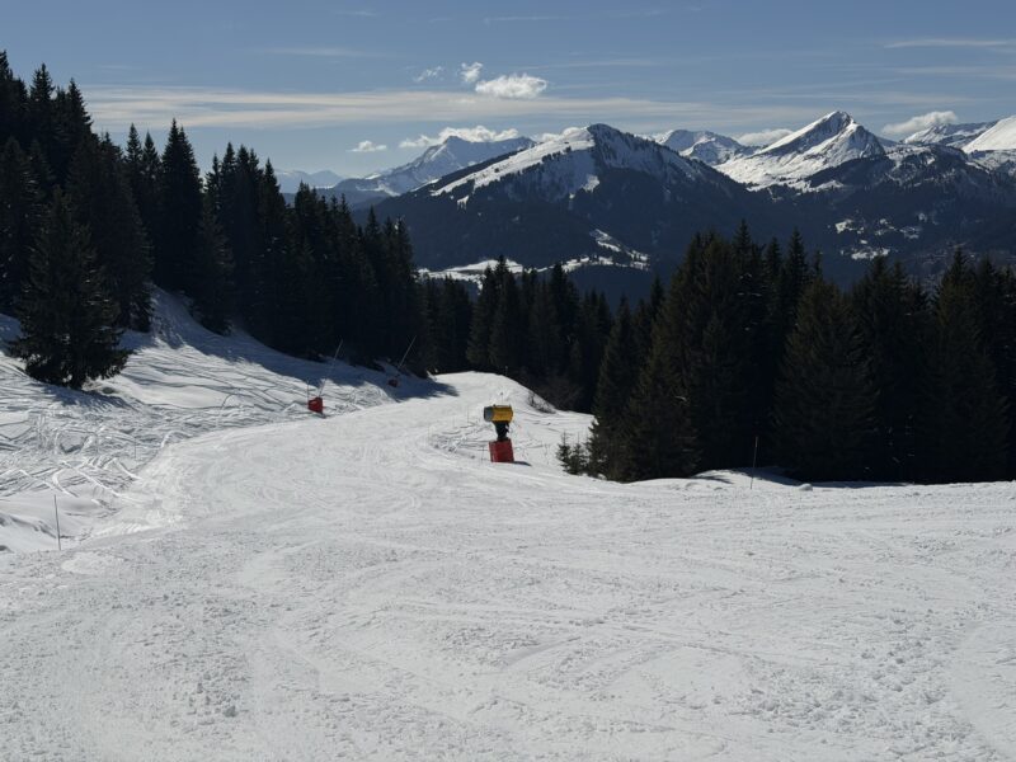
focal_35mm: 48
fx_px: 1409
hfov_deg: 39.7
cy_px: 381
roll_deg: +1.9
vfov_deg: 30.3
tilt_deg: -8.5
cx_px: 508
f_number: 1.78
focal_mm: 6.76
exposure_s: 1/43478
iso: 80
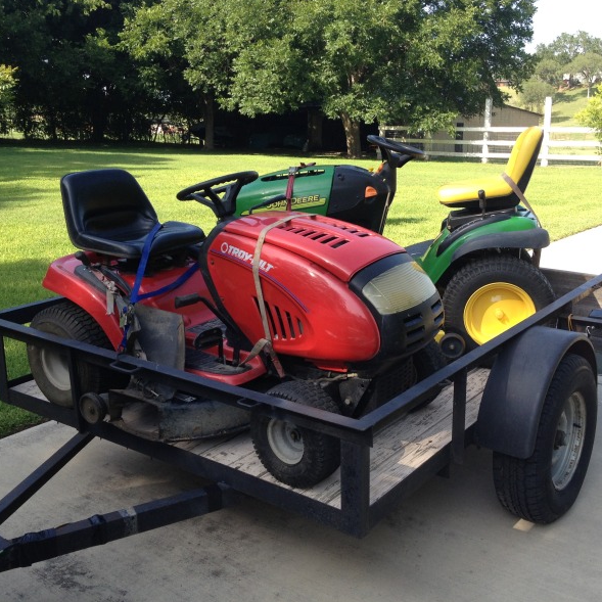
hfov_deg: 40.0
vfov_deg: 40.0
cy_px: 296
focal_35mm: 42
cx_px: 340
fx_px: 826
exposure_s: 1/406
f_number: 2.4
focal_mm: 4.28
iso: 50
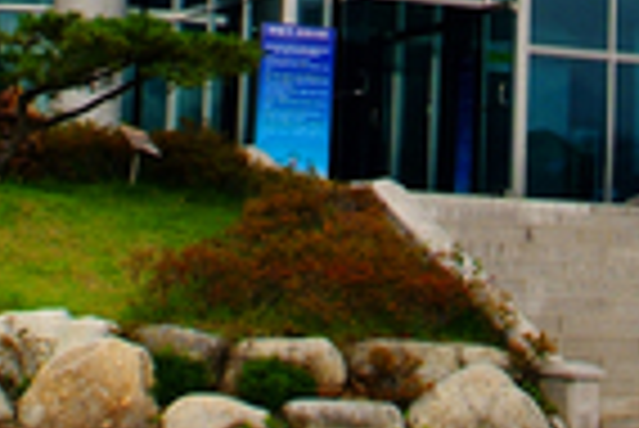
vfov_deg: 9.0
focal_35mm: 148
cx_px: 668
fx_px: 2630
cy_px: -230
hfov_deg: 13.6
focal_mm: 20
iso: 100
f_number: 9.5
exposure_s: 1/125
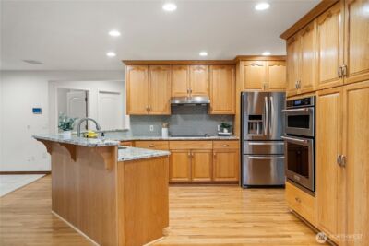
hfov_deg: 73.7
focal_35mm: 24
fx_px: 246
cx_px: 184
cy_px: 123
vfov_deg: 53.2
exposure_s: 1/60
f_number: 6.3
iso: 640
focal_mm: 24
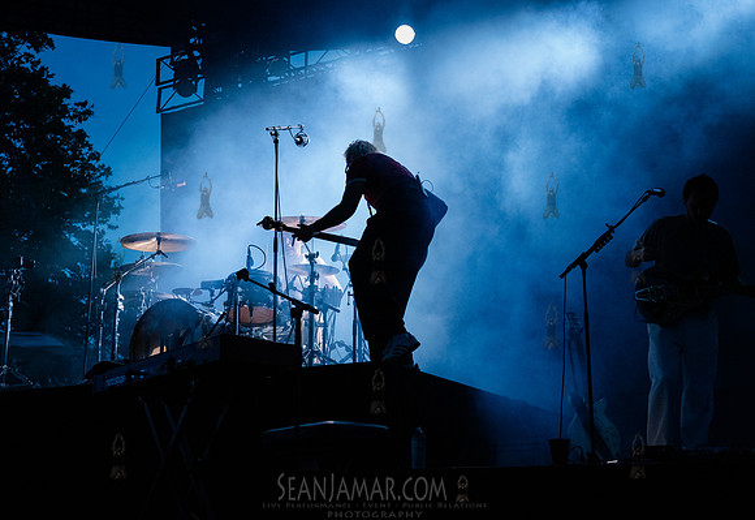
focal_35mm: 51
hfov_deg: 38.4
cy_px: 224
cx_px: 313
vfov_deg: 27.0
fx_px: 1081
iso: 6400
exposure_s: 1/400
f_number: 4
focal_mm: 44
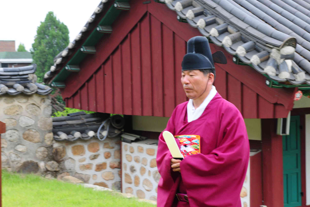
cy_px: 113
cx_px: 159
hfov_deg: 23.4
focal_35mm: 87
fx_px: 749
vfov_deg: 15.7
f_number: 10
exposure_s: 1/125
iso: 400
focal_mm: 70
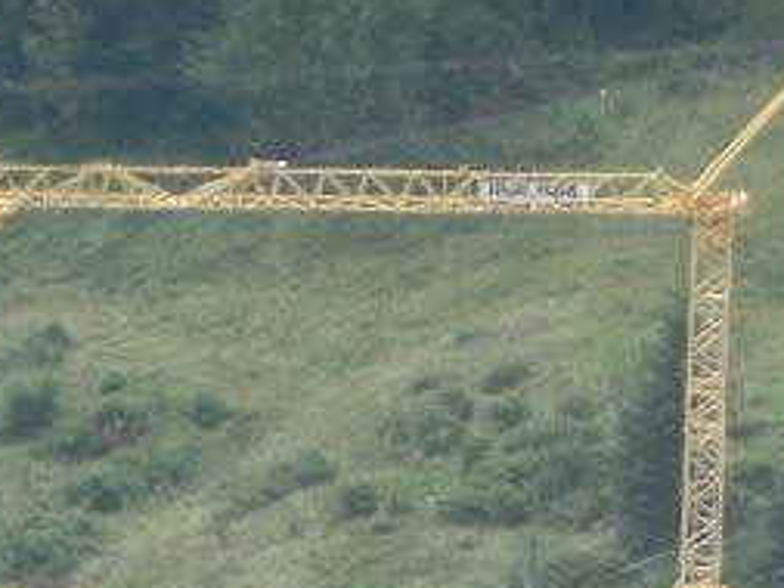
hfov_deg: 0.9
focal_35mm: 2227
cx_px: 301
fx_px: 50462
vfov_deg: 0.7
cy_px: 1130
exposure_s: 1/500
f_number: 5
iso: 226
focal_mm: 97.8
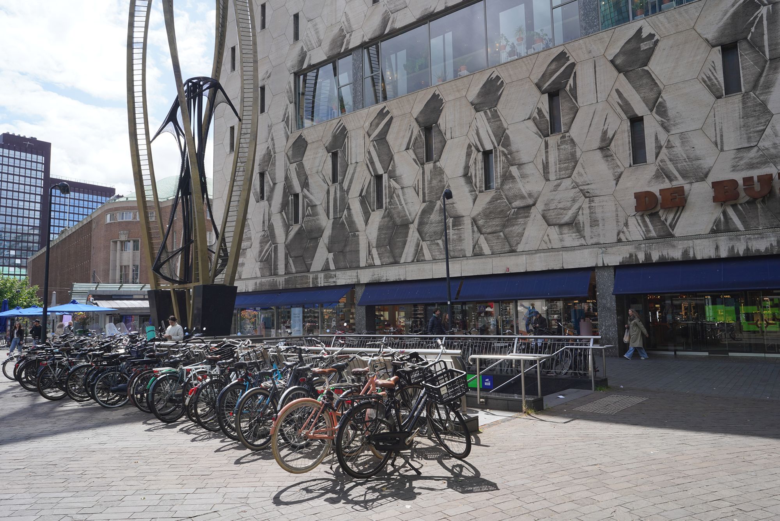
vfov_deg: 53.1
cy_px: 260
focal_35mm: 24
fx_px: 520
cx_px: 390
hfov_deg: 73.7
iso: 100
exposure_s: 1/100
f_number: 13
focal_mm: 24
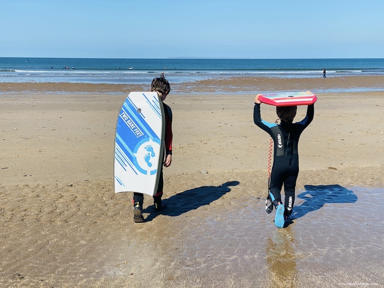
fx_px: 577
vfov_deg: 28.0
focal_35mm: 52
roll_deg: -0.1
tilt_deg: -9.0
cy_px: 144
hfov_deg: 36.8
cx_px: 192
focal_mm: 6
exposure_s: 1/2083
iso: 20
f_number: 2
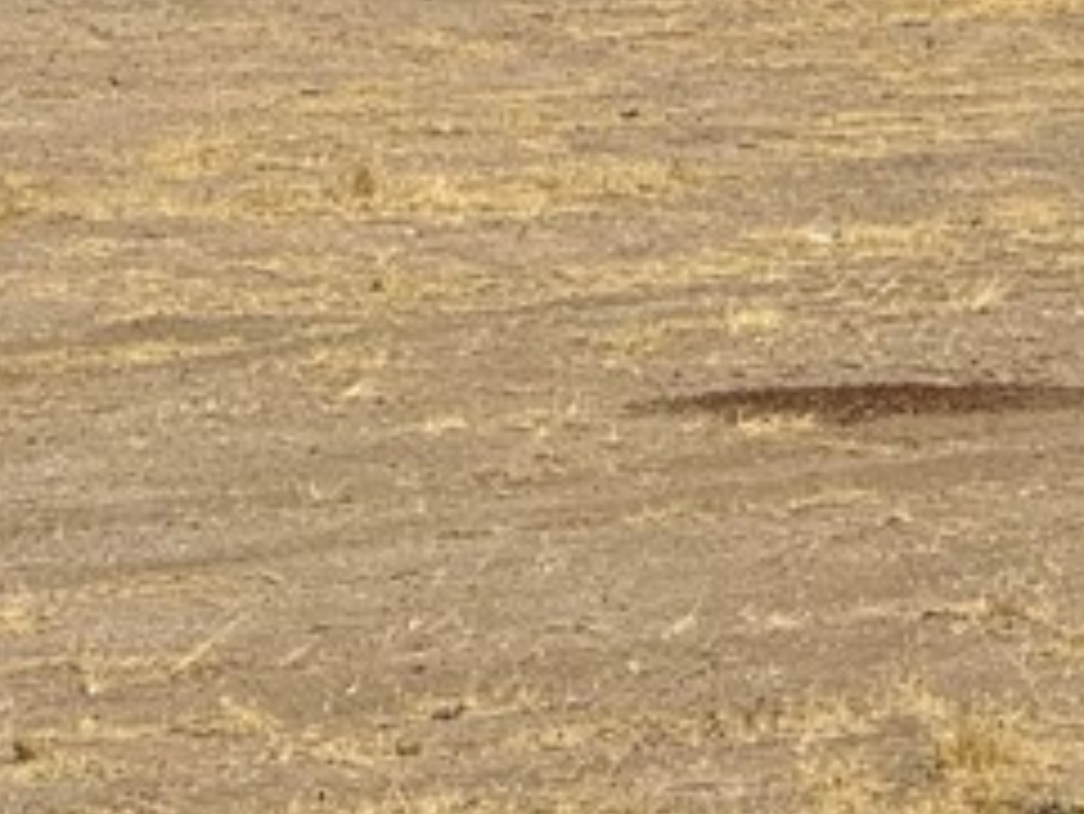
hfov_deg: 3.9
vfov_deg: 2.9
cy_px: 603
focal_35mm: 509
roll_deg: +0.7
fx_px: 15947
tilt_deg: -4.7
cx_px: 1102
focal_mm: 15.66
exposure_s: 1/3891
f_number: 2.8
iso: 50
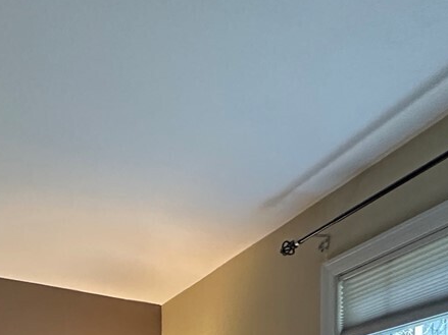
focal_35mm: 51
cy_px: 535
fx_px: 660
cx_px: -61
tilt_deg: -4.2
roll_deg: +1.5
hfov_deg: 32.4
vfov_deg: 22.2
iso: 640
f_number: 2.2
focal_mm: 2.22
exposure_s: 1/60
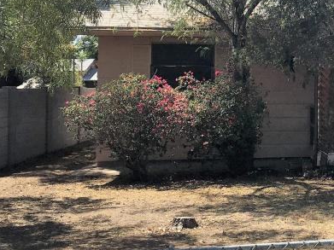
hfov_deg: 23.6
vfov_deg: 19.3
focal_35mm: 76
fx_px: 733
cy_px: 73
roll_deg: -0.3
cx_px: 393
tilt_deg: +0.7
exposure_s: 1/1166
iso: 25
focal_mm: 4.15
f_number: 2.2
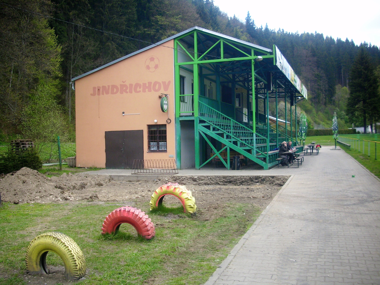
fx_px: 340
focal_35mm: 31
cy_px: 142
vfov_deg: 45.4
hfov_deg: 58.4
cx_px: 190
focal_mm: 6.2
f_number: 2.8
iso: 50
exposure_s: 1/184
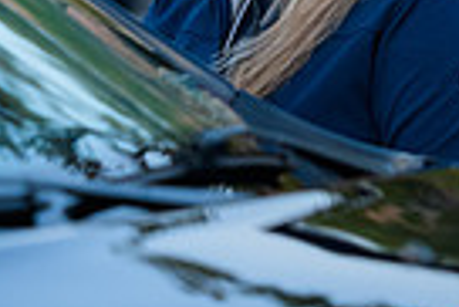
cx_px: -277
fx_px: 7901
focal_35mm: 619
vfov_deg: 2.2
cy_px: -154
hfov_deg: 3.3
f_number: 3.2
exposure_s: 1/200
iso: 1000
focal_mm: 145
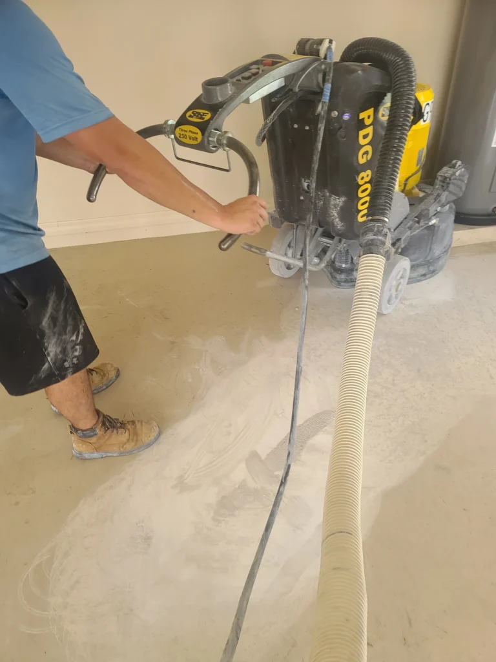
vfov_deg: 69.4
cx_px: 248
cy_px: 331
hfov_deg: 54.9
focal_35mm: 25
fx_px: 478
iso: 64
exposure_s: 1/60
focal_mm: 7
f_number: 1.8
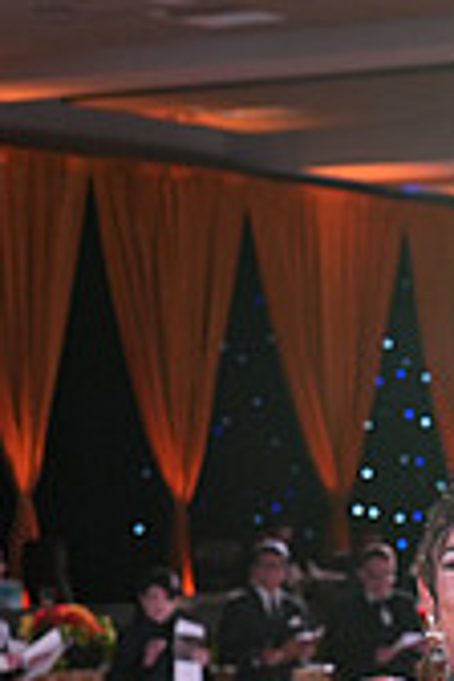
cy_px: 916
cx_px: 586
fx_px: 3726
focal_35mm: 197
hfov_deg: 6.9
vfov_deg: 10.2
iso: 1250
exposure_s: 1/400
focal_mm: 57
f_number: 4
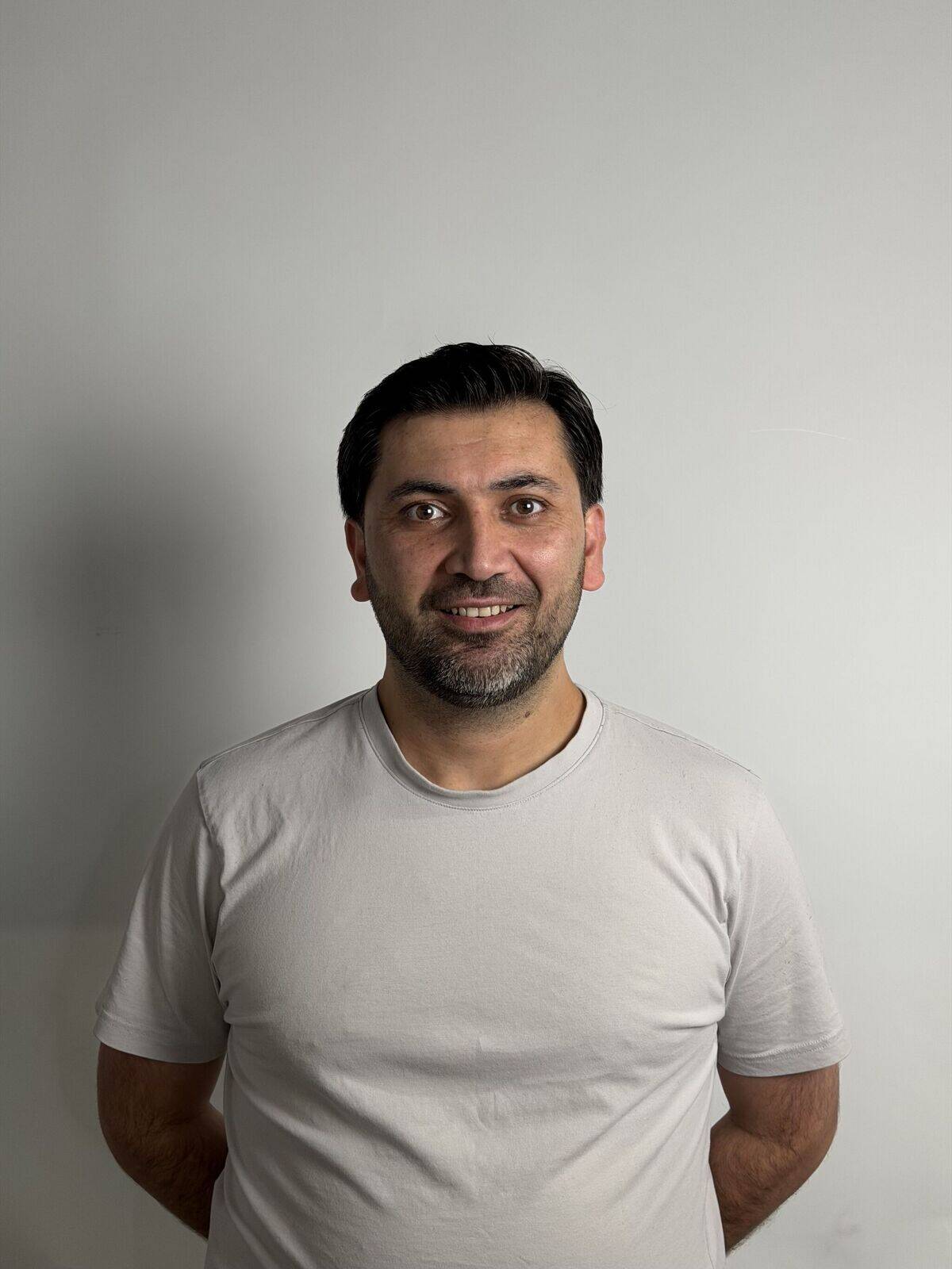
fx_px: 1760
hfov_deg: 30.3
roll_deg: -0.7
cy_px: 634
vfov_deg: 39.7
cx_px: 476
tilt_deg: -1.8
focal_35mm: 48
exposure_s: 1/50
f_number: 1.78
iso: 50
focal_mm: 6.76
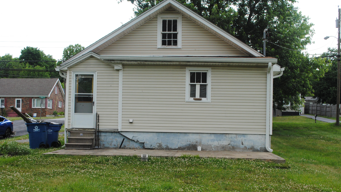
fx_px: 371
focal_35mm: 41
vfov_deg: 29.0
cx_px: 171
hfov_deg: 49.4
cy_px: 113
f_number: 9
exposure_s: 1/320
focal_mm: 26
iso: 400
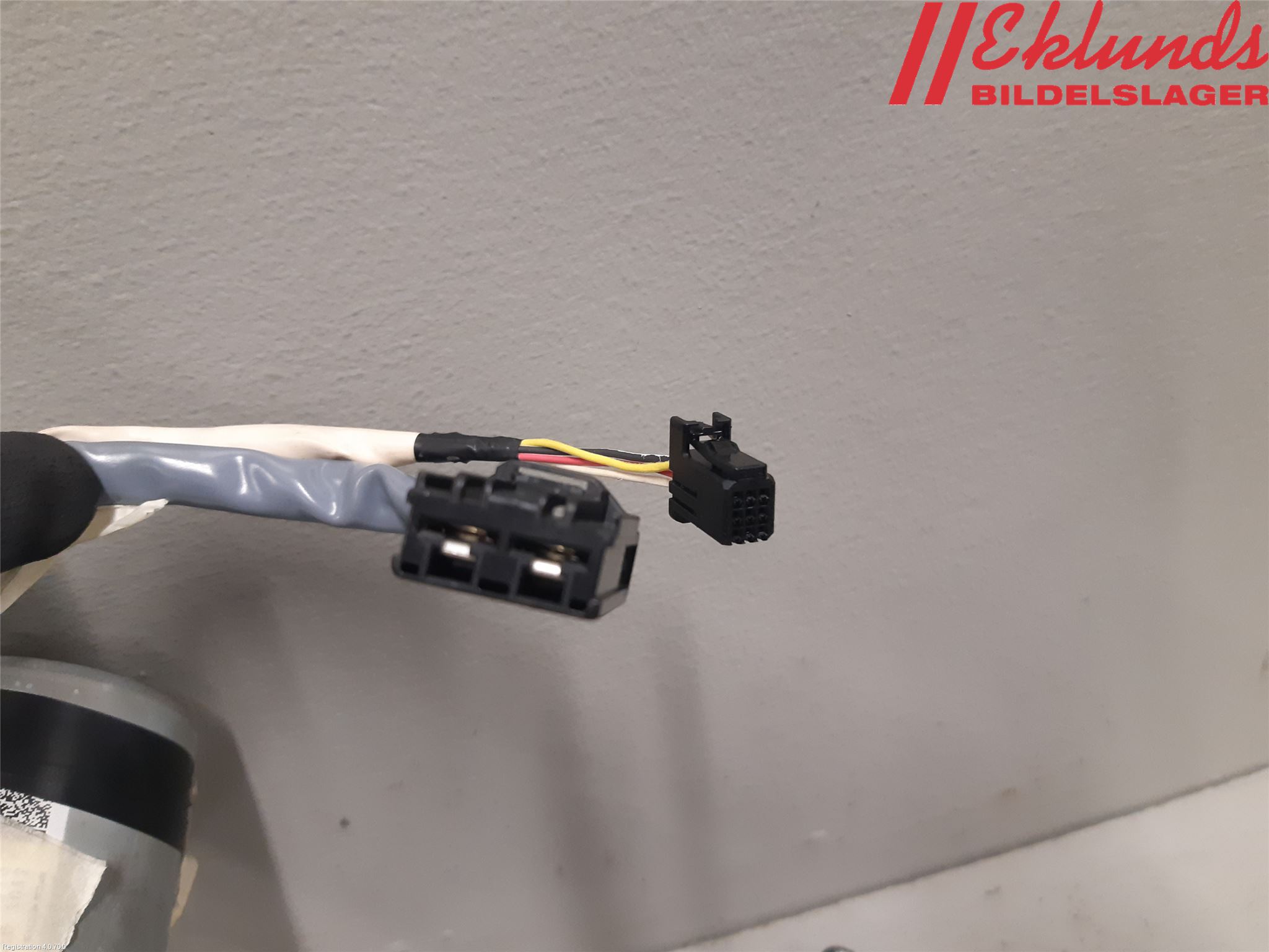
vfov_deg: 53.1
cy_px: 476
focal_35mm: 26
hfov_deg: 67.3
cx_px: 634
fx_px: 953
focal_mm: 3.93
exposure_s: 1/50
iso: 200
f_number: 1.7
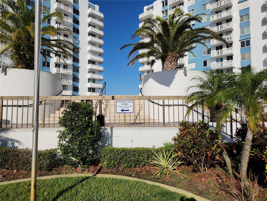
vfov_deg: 58.9
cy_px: 100
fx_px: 177
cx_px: 134
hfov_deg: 73.9
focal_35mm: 23
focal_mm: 5.4
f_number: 1.8
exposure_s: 1/3768
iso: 20
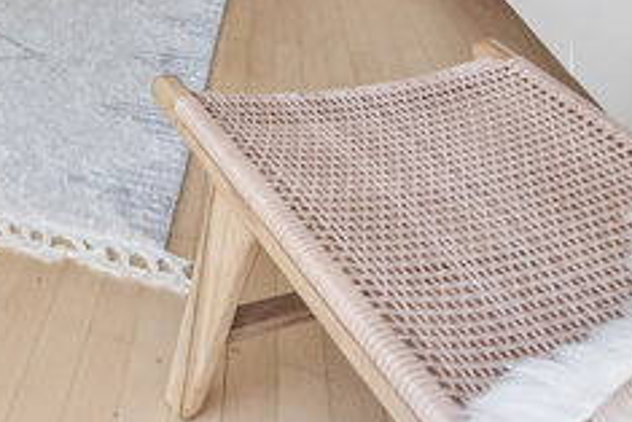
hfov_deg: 32.3
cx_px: -124
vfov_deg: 21.2
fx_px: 896
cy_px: -254
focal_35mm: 51
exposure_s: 1/13
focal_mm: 15
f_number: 10
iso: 200
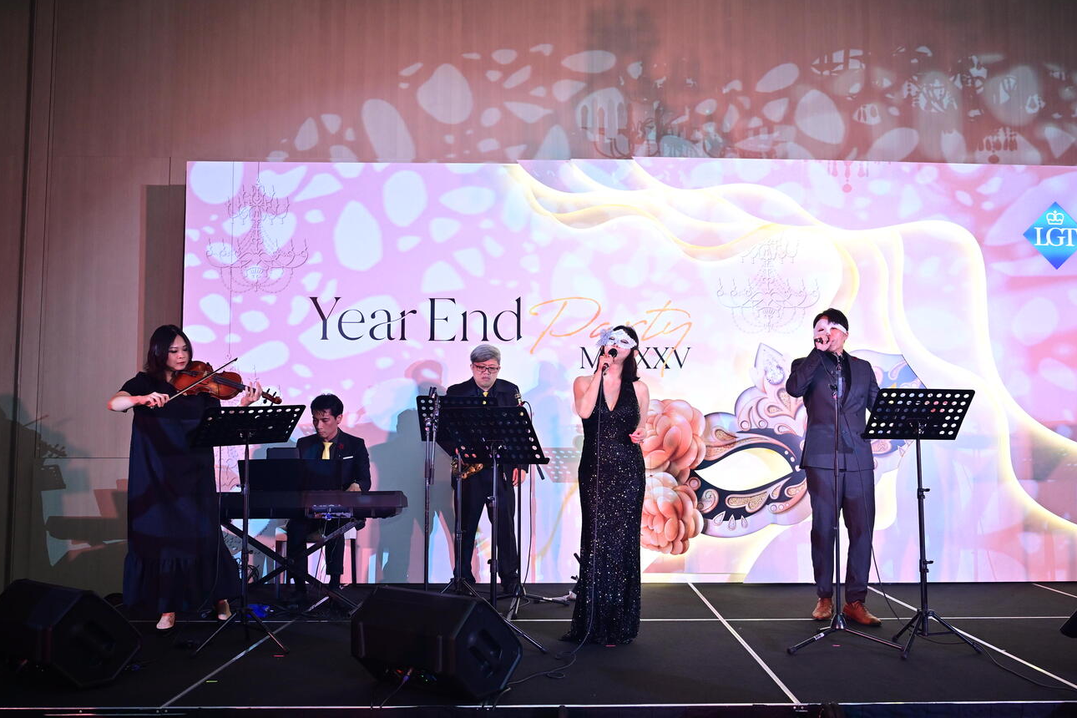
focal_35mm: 34
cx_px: 600
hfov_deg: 55.7
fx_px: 1017
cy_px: 371
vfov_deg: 38.9
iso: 1000
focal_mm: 29
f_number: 3.5
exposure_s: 1/200
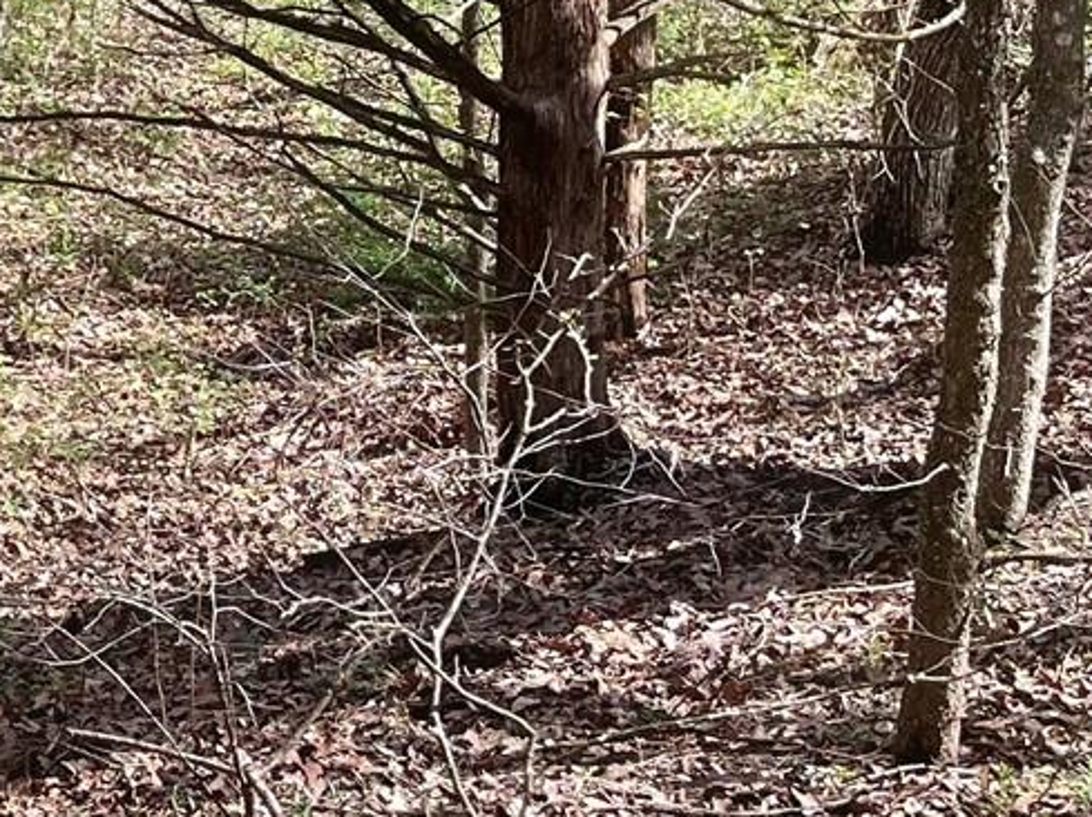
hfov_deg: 15.3
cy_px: -67
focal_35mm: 109
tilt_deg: -8.6
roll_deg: -0.3
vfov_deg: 13.3
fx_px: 3436
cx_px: -949
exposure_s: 1/705
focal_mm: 5.1
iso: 50
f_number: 1.6
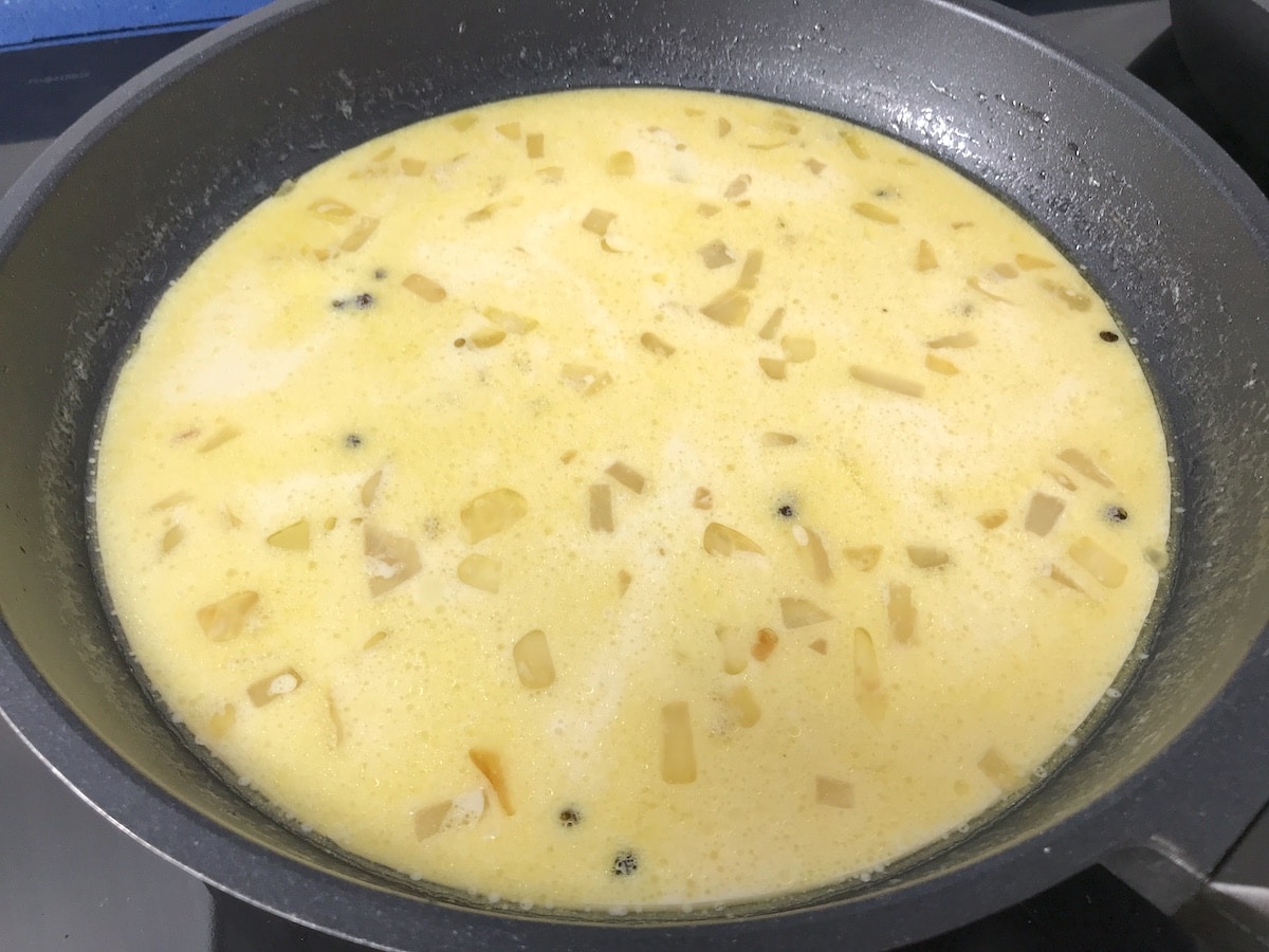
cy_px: 476
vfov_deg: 49.7
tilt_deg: -52.2
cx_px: 634
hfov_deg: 63.4
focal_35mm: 28
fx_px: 1026
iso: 25
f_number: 1.8
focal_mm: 3.99
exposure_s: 1/47
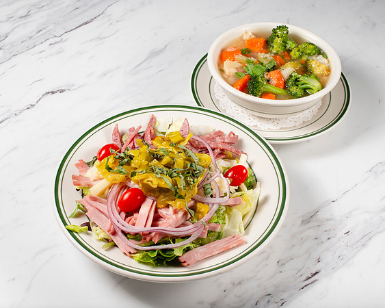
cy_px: 162
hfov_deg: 31.9
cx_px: 197
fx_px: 673
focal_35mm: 59
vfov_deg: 25.7
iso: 200
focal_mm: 50
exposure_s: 1/250
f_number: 14
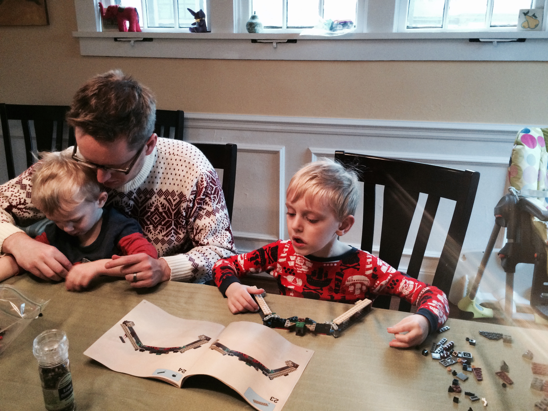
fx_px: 459
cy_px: 206
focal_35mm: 29
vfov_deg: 48.2
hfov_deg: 61.7
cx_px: 274
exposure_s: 1/24
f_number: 2.2
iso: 320
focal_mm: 4.15
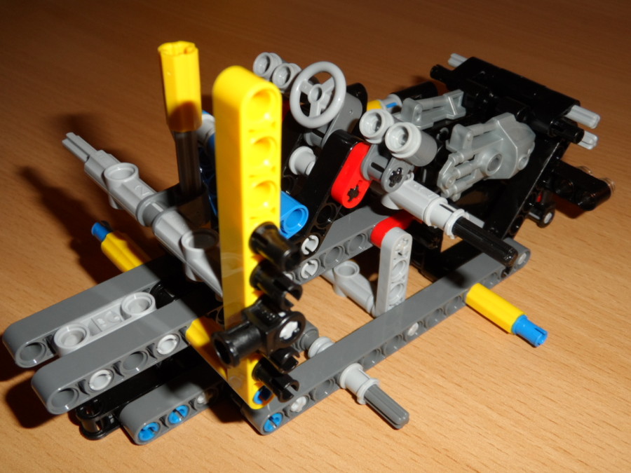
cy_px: 236
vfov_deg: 35.1
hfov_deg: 45.8
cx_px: 316
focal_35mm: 41
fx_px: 747
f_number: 3.7
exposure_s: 1/45
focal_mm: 6.8
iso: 100
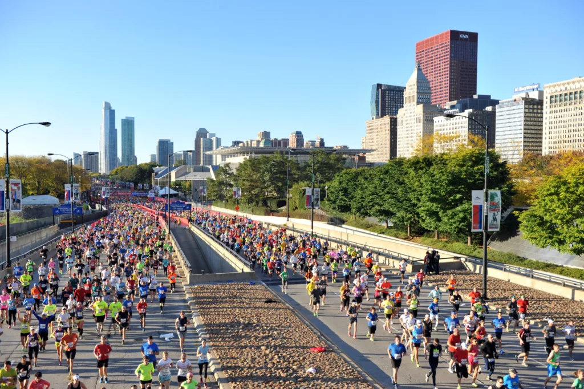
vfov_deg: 37.8
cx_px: 292
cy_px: 194
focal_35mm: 35
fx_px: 568
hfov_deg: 54.4
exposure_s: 1/2000
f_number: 4
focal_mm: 35
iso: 800
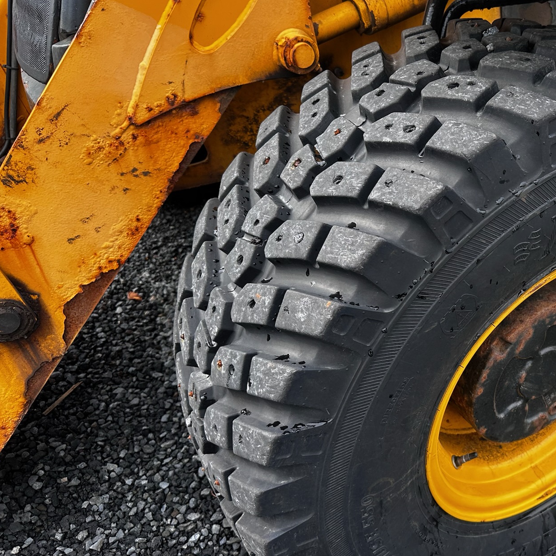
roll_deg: -5.0
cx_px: 456
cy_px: 268
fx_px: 636
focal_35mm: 35
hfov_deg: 44.6
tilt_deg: -34.8
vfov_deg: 47.2
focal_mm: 6.86
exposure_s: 1/431
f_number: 1.78
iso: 80
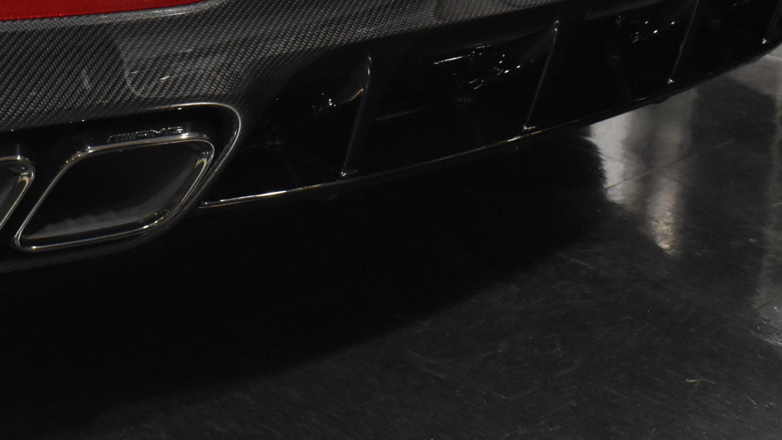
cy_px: -43
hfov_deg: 27.5
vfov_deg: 15.5
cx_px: 193
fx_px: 1576
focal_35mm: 76
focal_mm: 24
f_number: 8
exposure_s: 1/40
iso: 3600
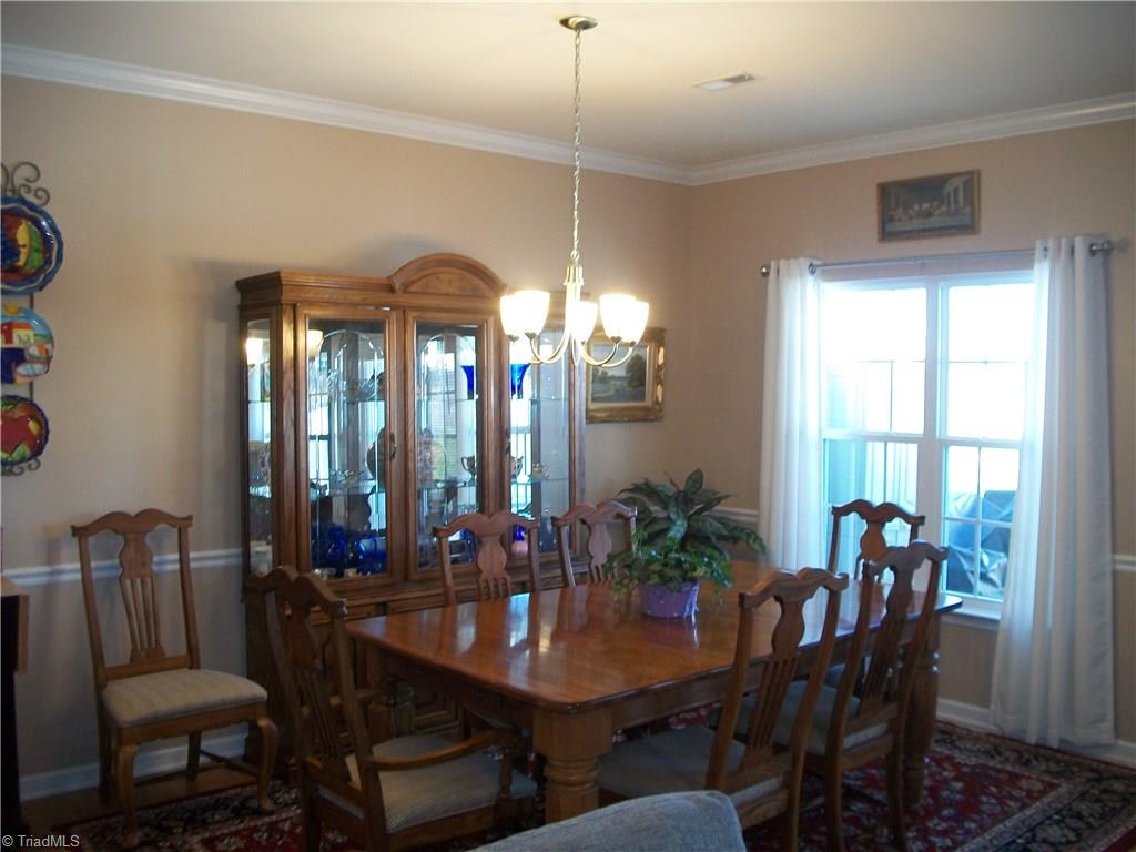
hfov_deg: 56.8
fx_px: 1050
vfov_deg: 44.2
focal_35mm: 32
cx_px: 568
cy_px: 426
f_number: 2.9
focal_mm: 5.7
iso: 160
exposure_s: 1/40
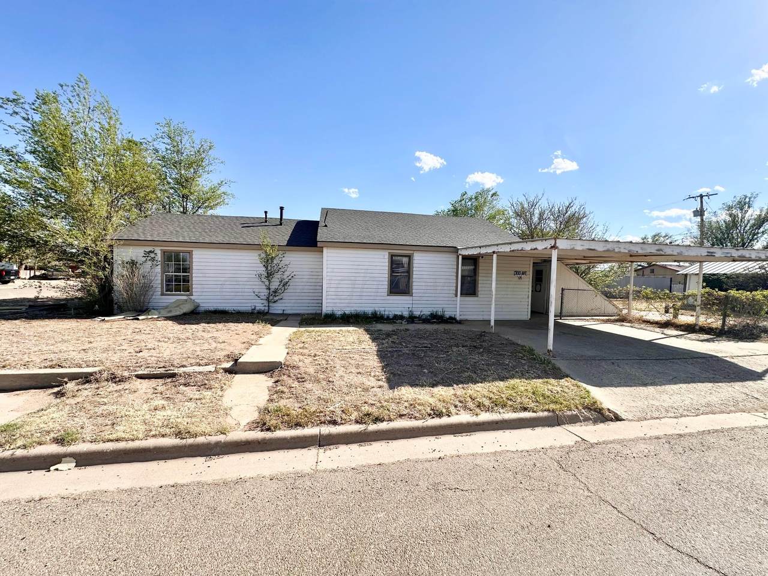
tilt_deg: -1.8
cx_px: 384
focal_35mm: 14
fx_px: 311
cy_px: 288
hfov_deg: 102.1
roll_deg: -0.9
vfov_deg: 85.7
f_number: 2.2
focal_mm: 2.22
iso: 40
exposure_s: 1/1208
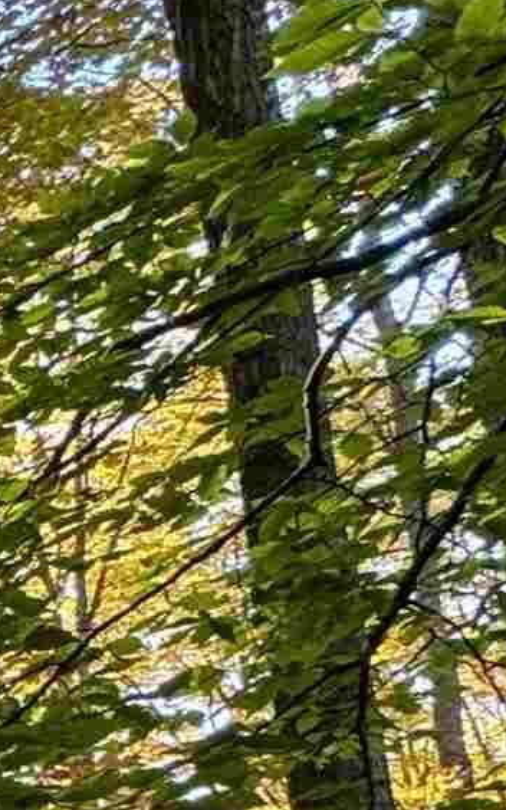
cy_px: 1030
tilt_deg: +4.2
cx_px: -1481
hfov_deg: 8.4
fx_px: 1787
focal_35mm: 81
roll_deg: +3.6
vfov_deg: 22.9
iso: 125
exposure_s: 1/99
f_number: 2.2
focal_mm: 2.22
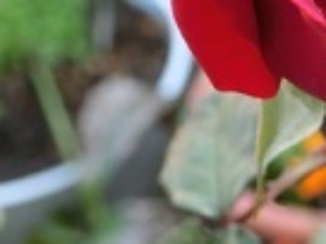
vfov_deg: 8.9
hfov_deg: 11.7
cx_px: 357
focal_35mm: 166
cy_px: 0
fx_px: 1563
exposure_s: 1/125
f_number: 3.8
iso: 400
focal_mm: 10.5
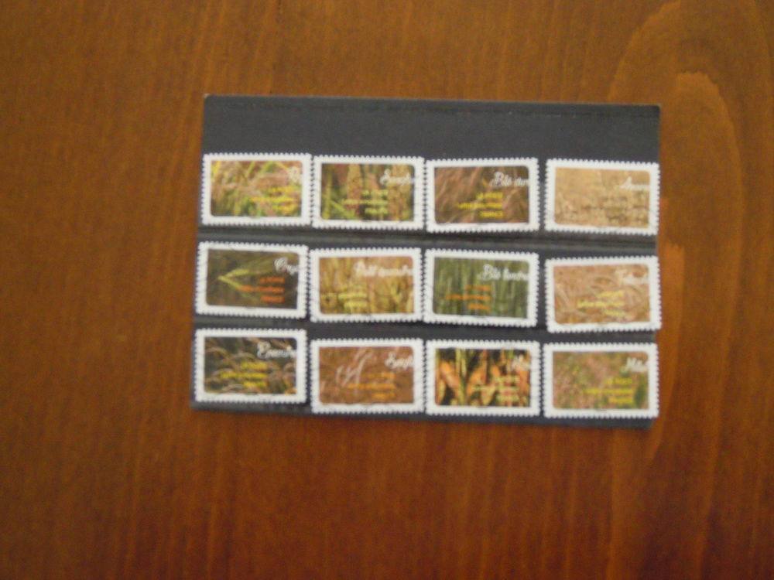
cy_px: 290
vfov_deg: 35.1
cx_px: 387
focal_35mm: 41
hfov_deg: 45.8
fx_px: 917
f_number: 3.2
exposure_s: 1/125
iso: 800
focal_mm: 7.3
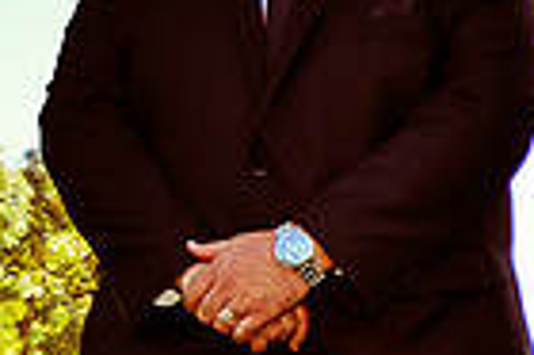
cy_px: 540
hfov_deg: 11.4
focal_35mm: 162
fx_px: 2400
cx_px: 1068
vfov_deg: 8.3
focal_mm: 26
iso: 200
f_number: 5
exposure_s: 1/160
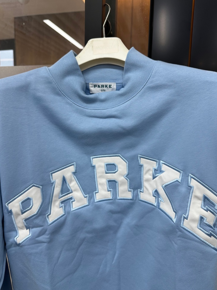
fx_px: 209
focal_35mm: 25
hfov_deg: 54.9
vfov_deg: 69.4
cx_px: 111
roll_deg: -2.8
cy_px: 147
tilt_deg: -8.9
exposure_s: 1/100
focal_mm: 6.86
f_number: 1.78
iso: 100
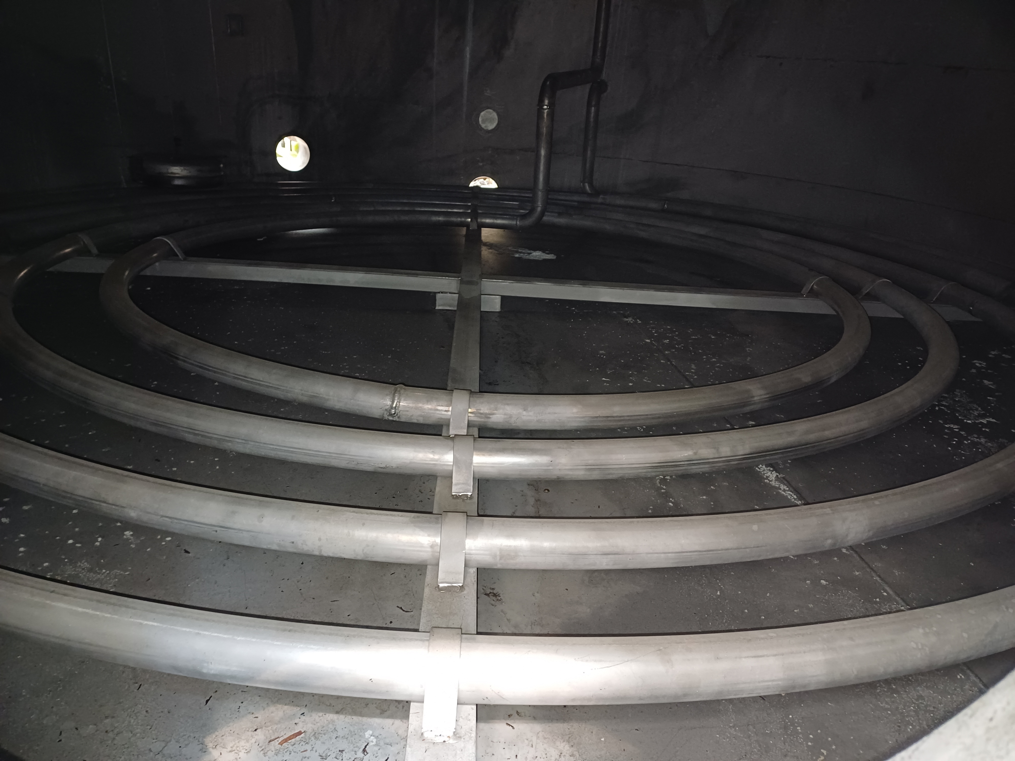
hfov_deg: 69.4
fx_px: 733
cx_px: 508
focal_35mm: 25
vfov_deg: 54.9
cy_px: 380
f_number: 1.8
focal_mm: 4.65
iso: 400
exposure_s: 1/33.3
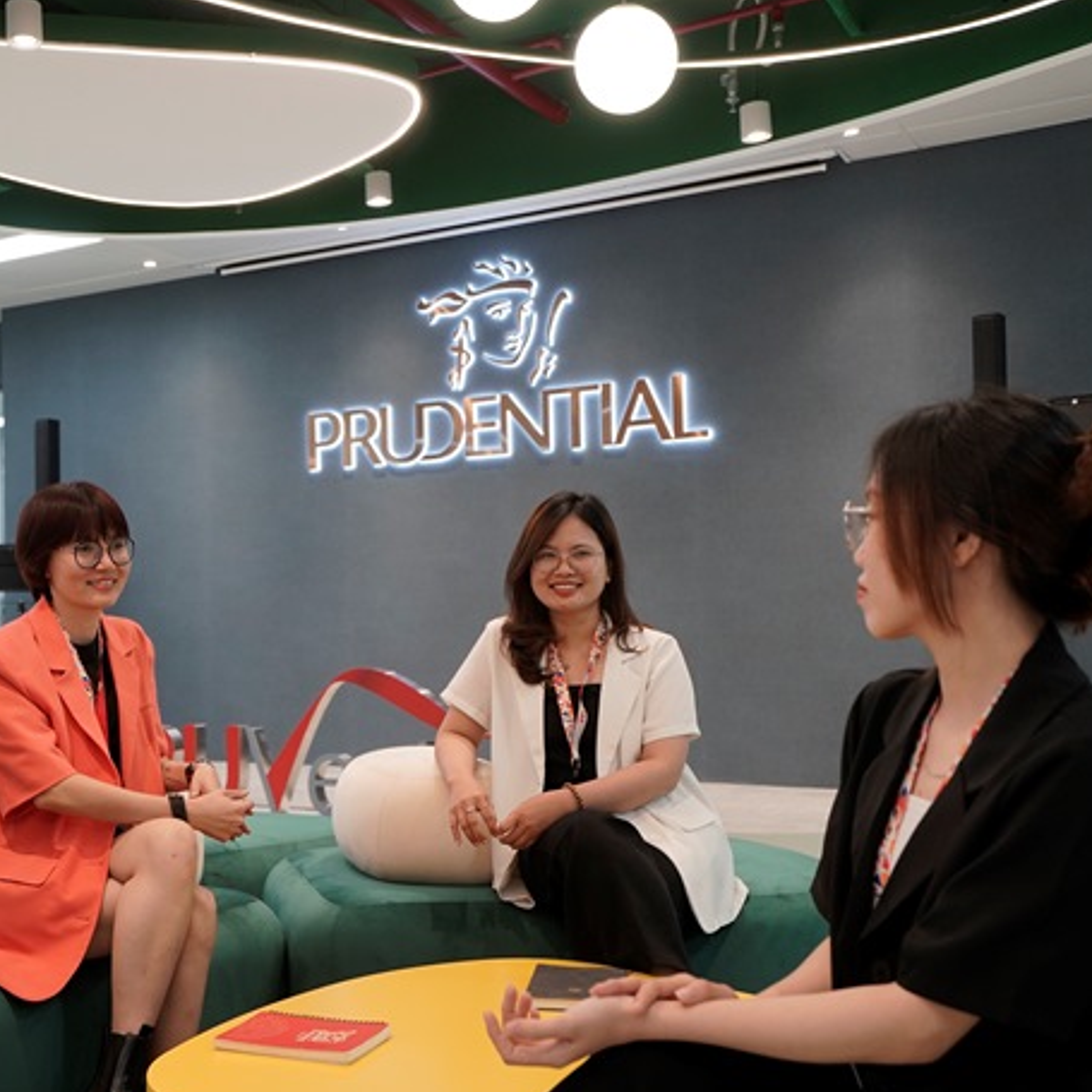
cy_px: 571
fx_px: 1499
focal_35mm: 42
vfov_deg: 40.0
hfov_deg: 39.4
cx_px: 336
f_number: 4
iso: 640
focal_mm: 30
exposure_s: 1/100
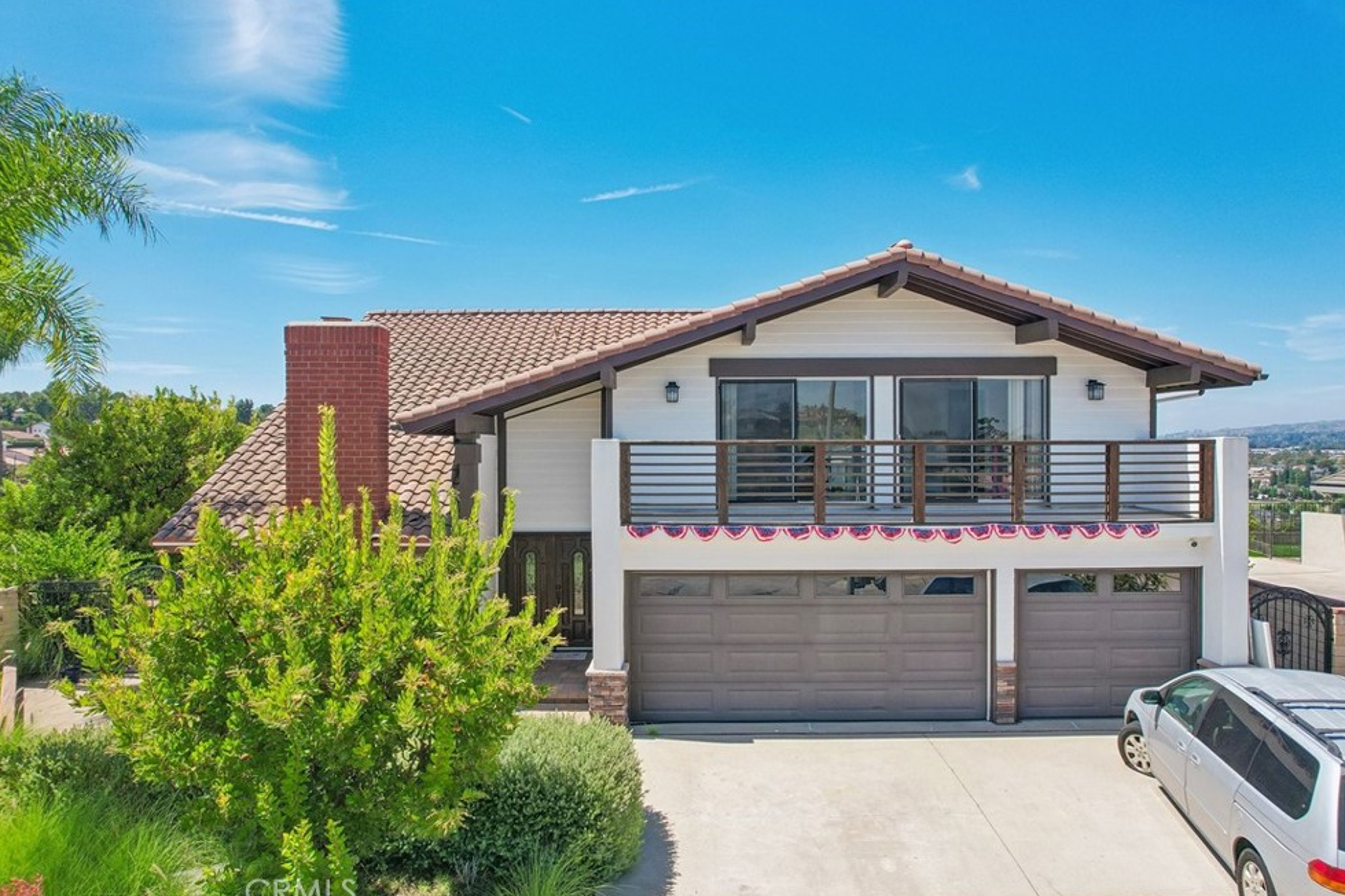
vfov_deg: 55.1
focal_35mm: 23
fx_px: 859
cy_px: 443
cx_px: 676
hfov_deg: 76.1
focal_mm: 8.4
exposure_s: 1/1600
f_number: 2.8
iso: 150
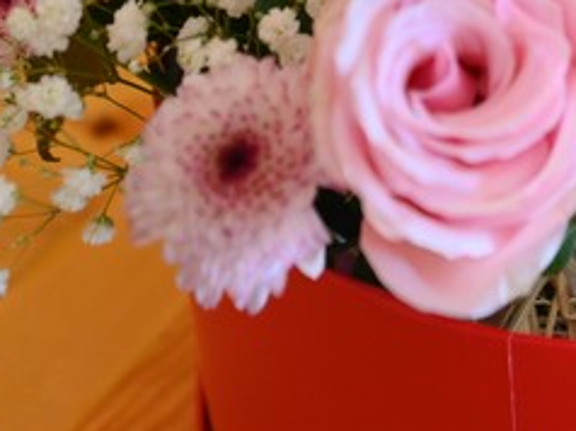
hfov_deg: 19.3
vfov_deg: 14.4
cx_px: 663
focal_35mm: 97
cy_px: -171
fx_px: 1612
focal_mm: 30
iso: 1000
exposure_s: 1/160
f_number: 2.8
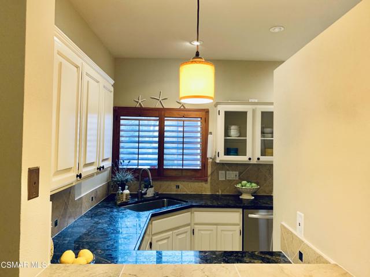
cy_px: 138
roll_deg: -1.5
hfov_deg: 67.3
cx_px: 185
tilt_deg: +0.4
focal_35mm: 26
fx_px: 278
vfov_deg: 53.1
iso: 200
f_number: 1.8
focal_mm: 4.25
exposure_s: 1/60
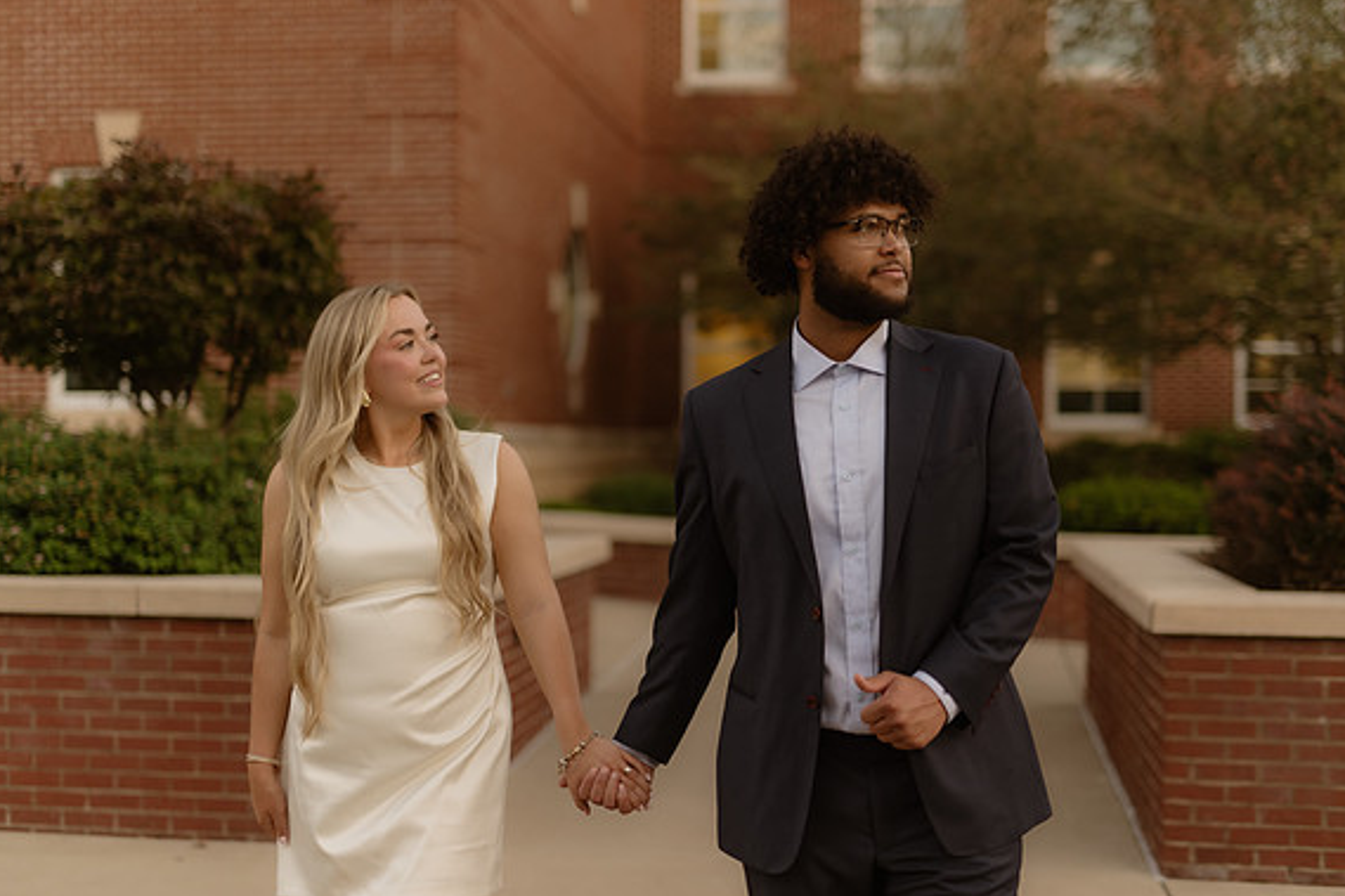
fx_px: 1905
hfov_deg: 38.9
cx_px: 674
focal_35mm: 51
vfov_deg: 26.5
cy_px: 450
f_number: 1.4
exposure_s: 1/320
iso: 250
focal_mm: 50
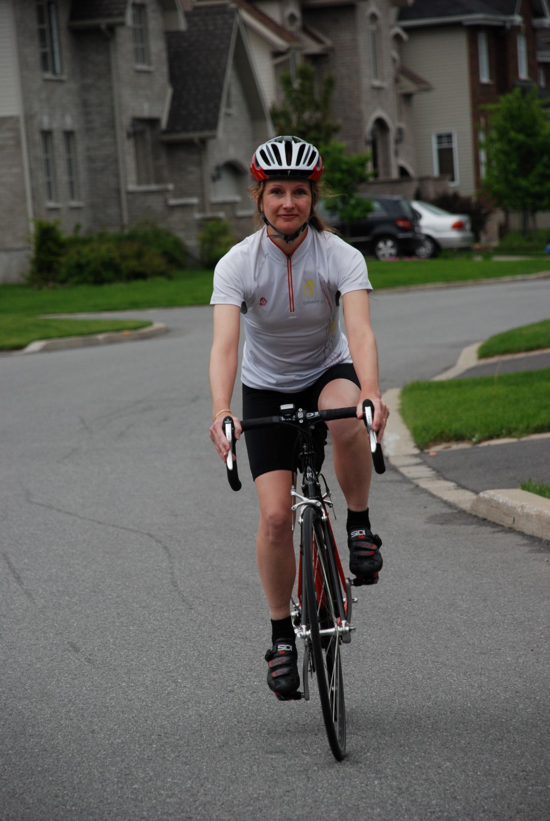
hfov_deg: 6.8
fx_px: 4626
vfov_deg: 10.1
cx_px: 275
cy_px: 410
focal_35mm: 202
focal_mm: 135
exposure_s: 1/200
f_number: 5.6
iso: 400
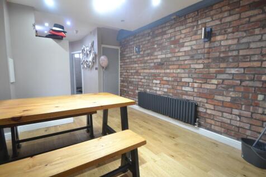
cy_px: 88
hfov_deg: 95.0
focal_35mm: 16
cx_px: 133
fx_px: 122
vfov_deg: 72.0
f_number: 3.5
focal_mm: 11
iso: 400
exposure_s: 1/13
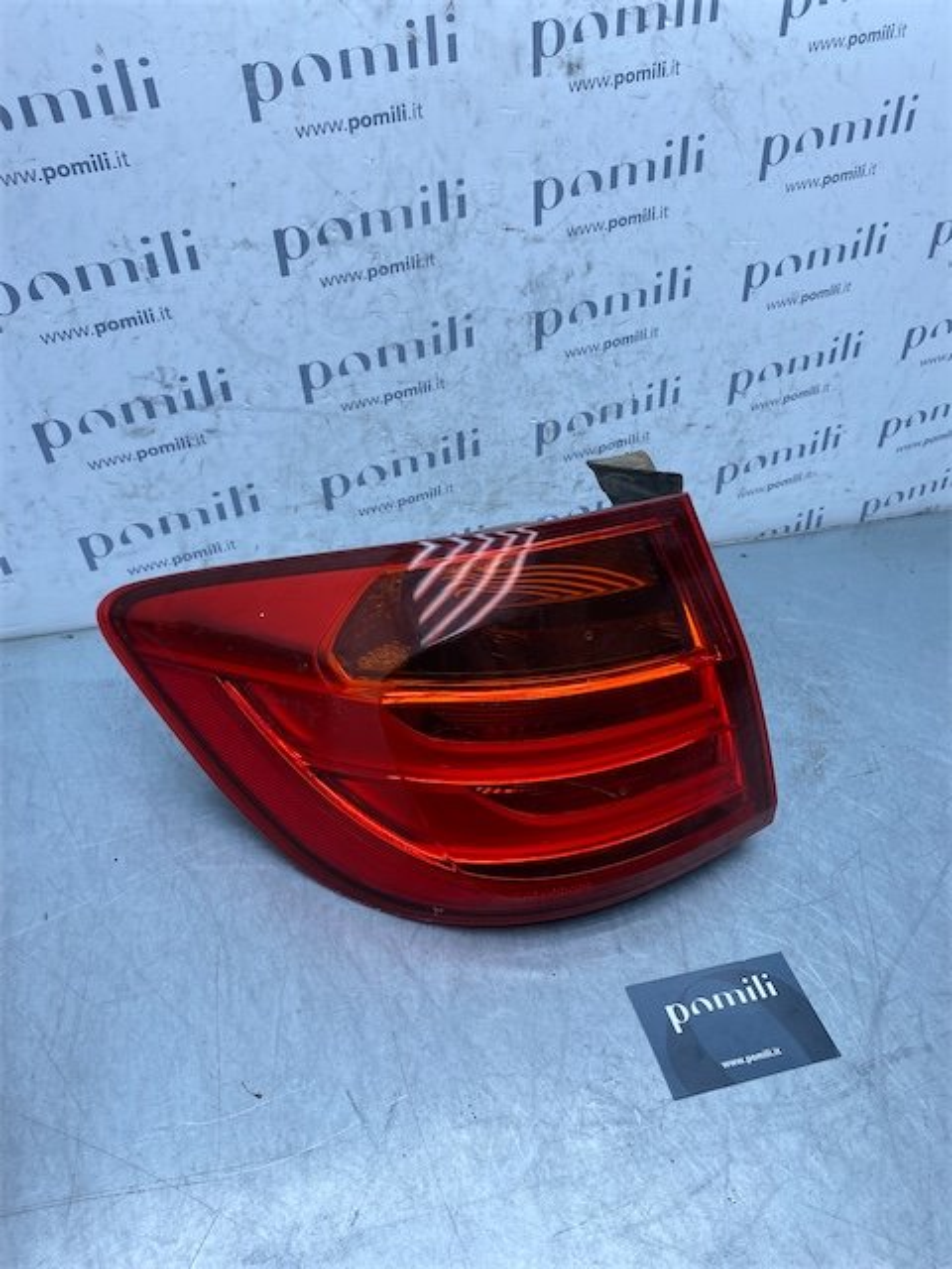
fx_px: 953
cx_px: 476
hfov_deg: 53.1
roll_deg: -10.5
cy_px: 634
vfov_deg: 67.3
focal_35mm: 26
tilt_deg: -39.7
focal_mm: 4.25
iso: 32
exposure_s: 1/822
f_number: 1.8
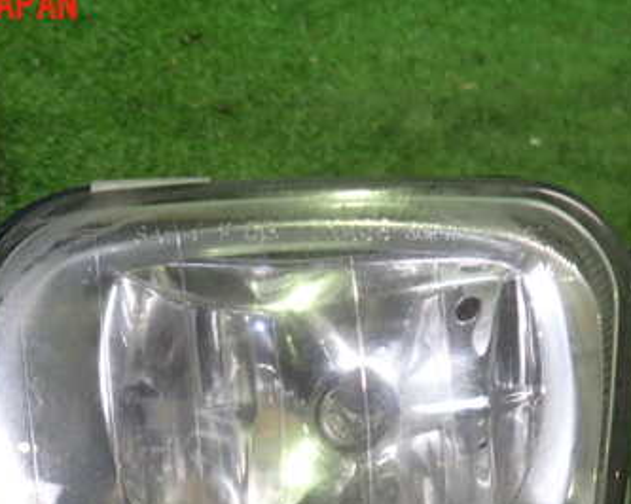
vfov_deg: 33.1
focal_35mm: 44
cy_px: 409
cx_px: 301
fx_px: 821
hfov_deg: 42.0
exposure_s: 1/30
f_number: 2
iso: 200
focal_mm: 4.5
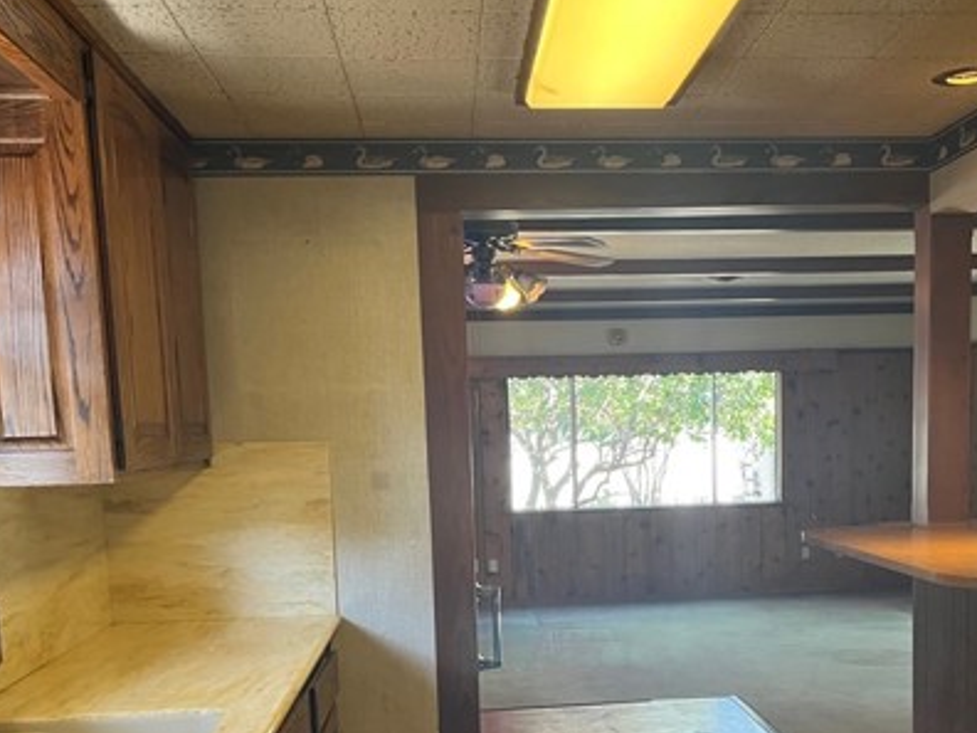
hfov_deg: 44.6
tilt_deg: -7.0
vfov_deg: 33.6
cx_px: 582
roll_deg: +1.3
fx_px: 1185
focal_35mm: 42
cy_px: 553
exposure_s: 1/60
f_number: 1.6
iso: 125
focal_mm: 5.1
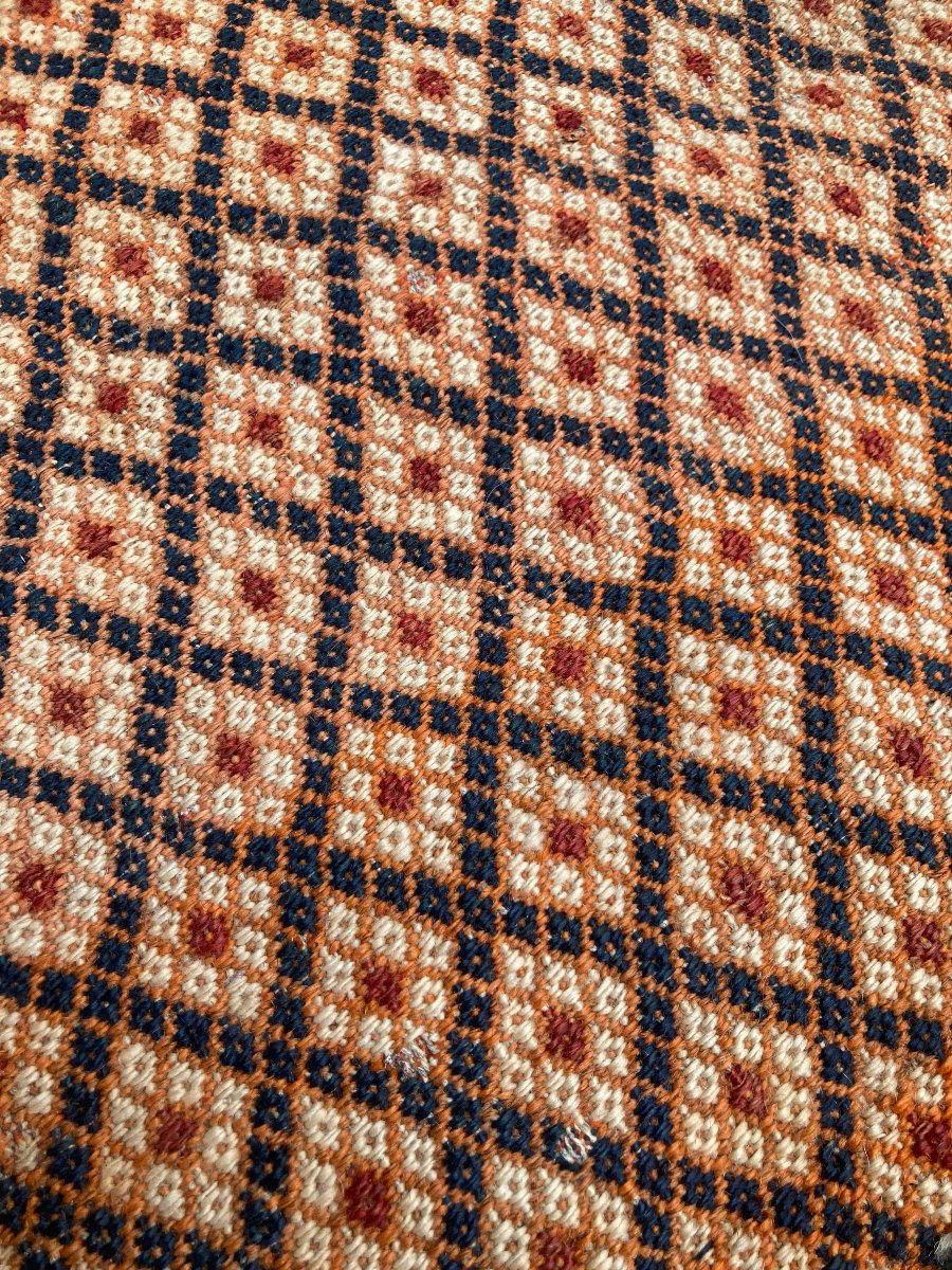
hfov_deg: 49.7
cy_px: 635
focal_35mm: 28
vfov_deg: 63.4
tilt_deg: -66.7
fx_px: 1027
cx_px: 476
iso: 32
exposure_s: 1/121
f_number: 1.8
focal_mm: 3.99
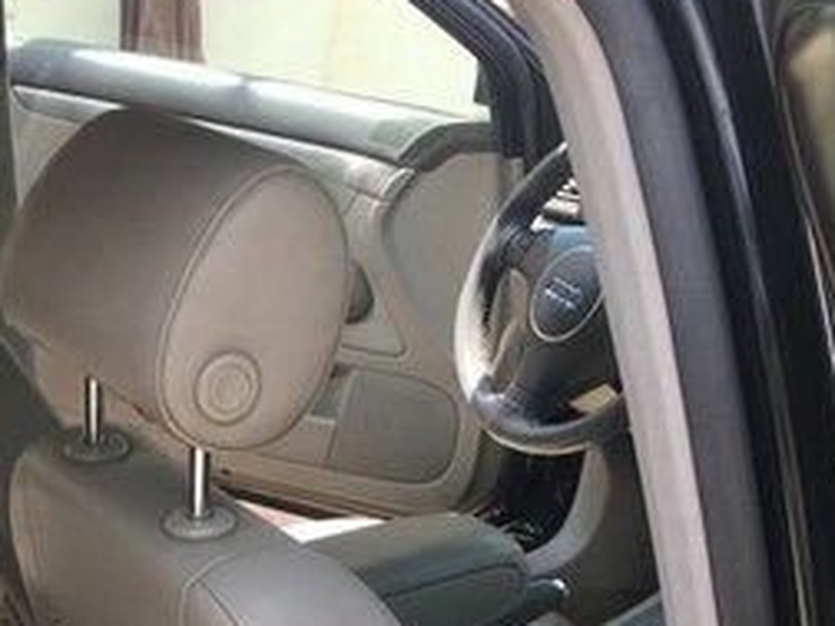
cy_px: 773
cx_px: -129
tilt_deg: -25.3
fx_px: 1833
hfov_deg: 23.7
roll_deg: +0.5
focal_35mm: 76
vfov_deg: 18.3
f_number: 2.2
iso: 25
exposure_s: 1/250
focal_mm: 4.15
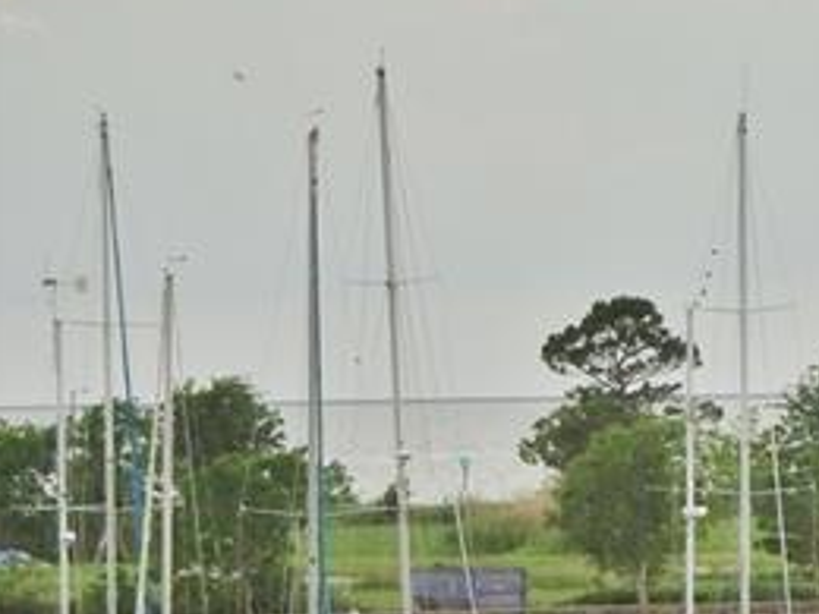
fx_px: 8494
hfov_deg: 5.5
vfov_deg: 4.1
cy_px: 214
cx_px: 989
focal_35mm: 359
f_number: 5.6
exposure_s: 1/160
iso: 250
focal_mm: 24.99
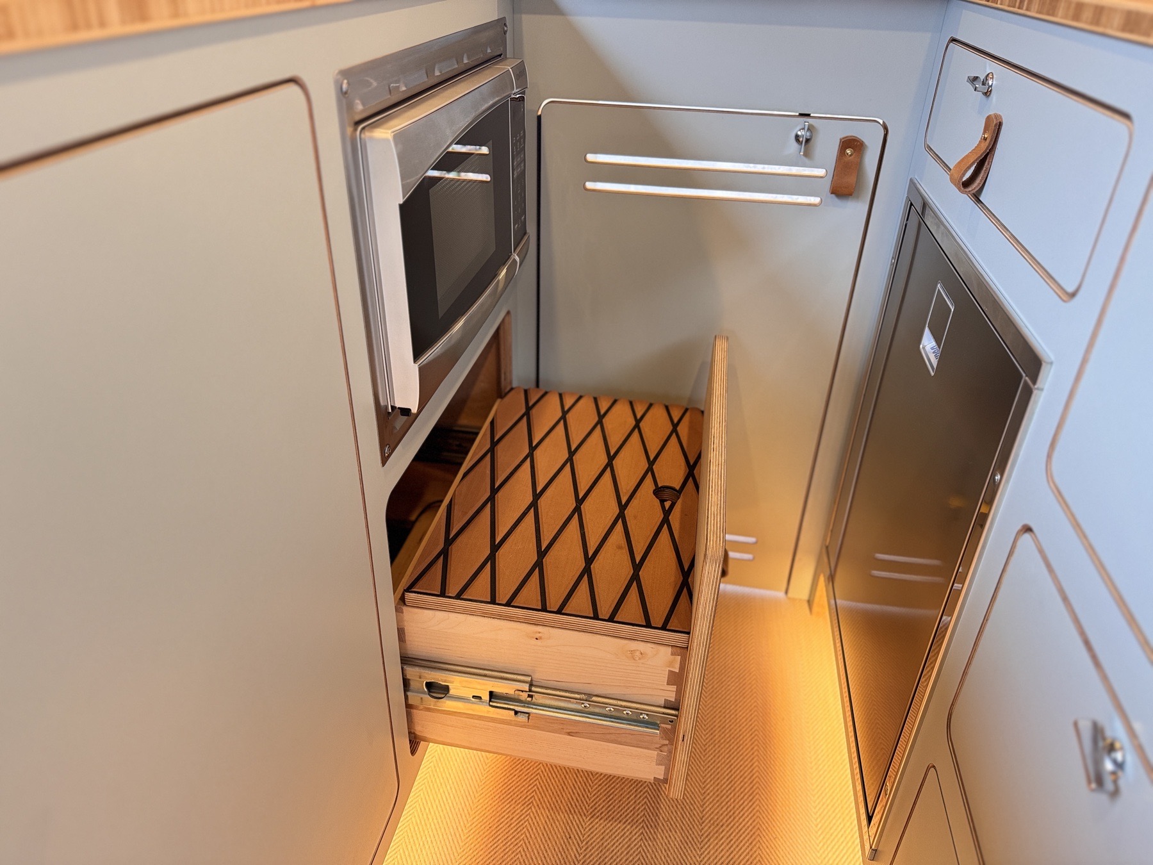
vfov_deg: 56.8
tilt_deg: -30.9
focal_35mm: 24
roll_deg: -2.6
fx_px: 799
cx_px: 576
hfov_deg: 71.6
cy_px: 432
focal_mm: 6.76
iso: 200
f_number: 1.78
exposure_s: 1/69
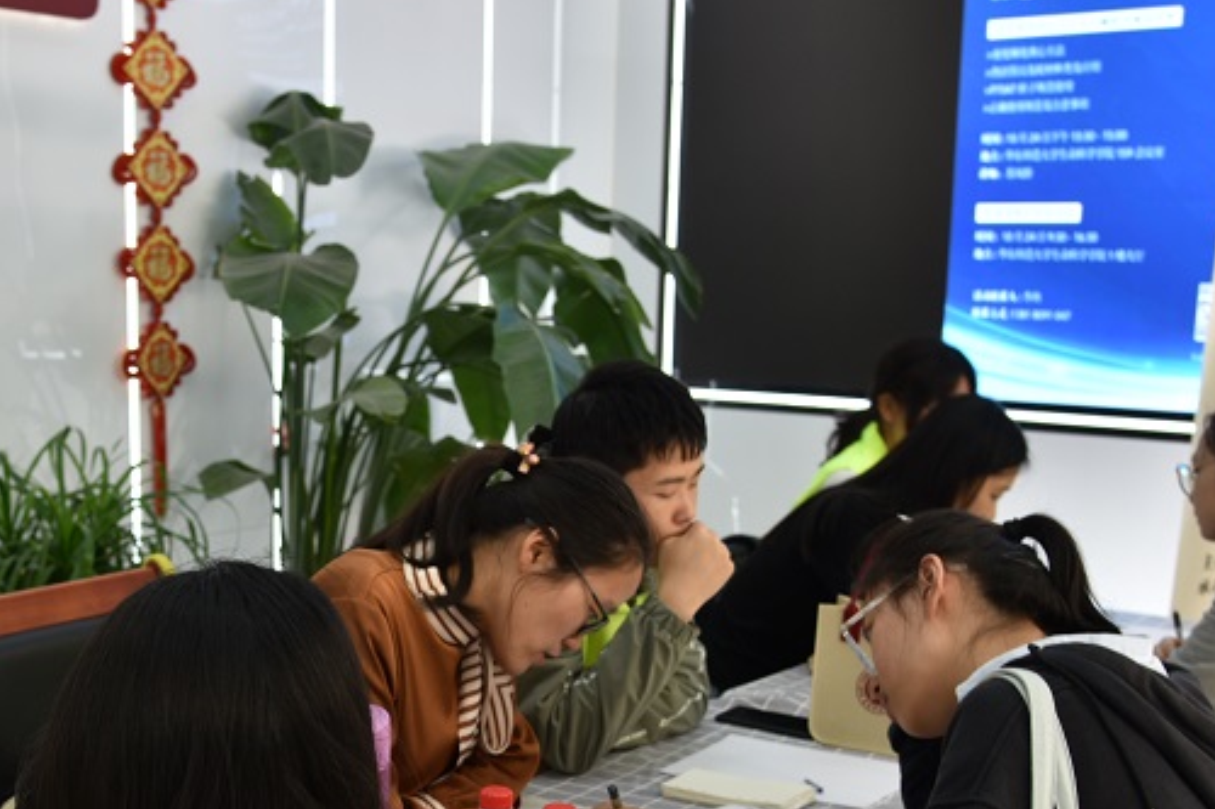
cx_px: 355
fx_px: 1619
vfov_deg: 27.6
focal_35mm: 48
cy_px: 628
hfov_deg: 40.3
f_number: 4
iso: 100
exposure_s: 1/15
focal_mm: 24
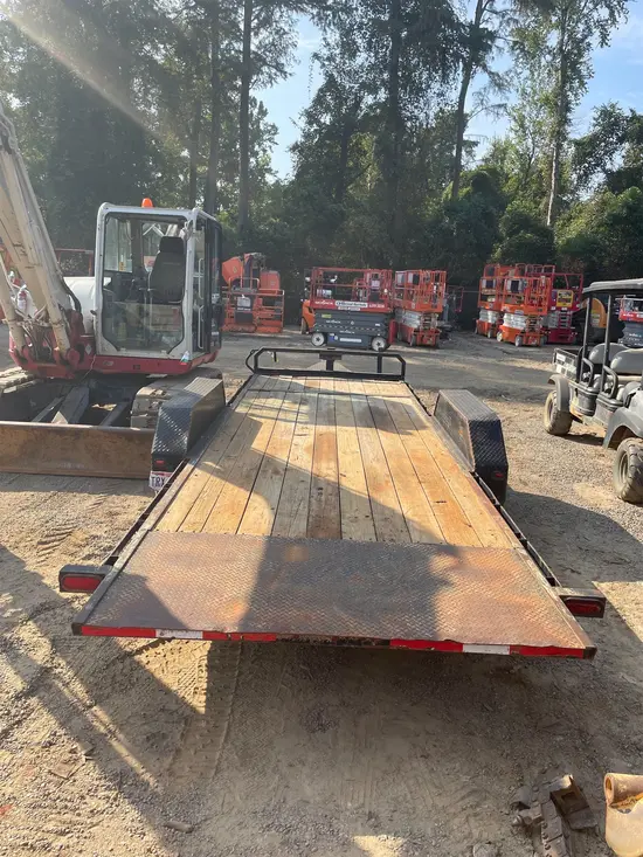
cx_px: 322
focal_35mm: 26
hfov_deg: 53.1
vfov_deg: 67.3
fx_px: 644
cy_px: 428
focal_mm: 4.2
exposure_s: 1/2092
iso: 50
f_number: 1.6
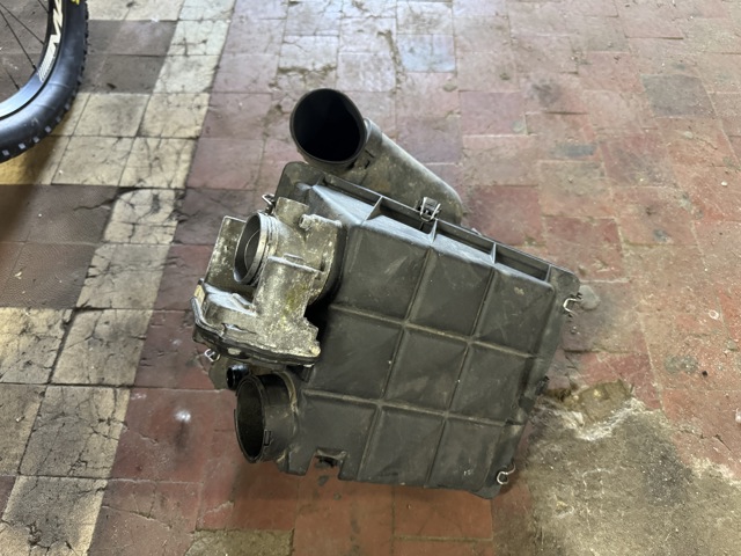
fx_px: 514
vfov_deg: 56.8
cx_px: 370
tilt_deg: -59.0
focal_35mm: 24
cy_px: 278
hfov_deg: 71.6
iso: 640
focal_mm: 6.76
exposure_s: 1/50
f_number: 1.78
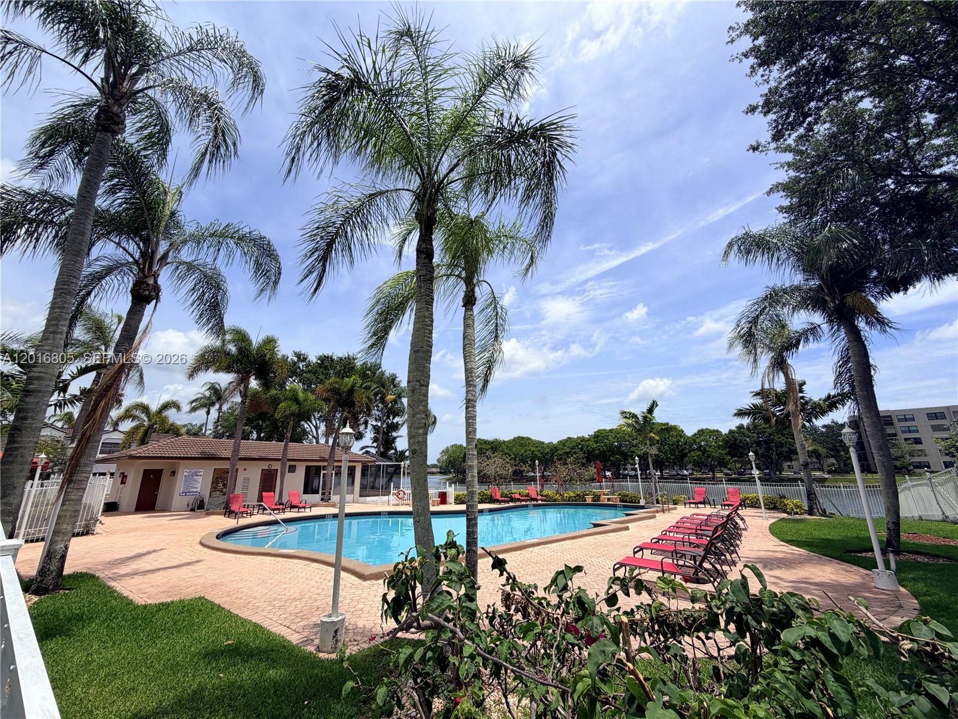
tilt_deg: +16.2
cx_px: 479
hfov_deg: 102.1
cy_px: 360
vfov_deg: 85.7
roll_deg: +0.8
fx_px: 387
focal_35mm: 14
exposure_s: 1/1339
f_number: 2.2
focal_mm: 2.22
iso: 20
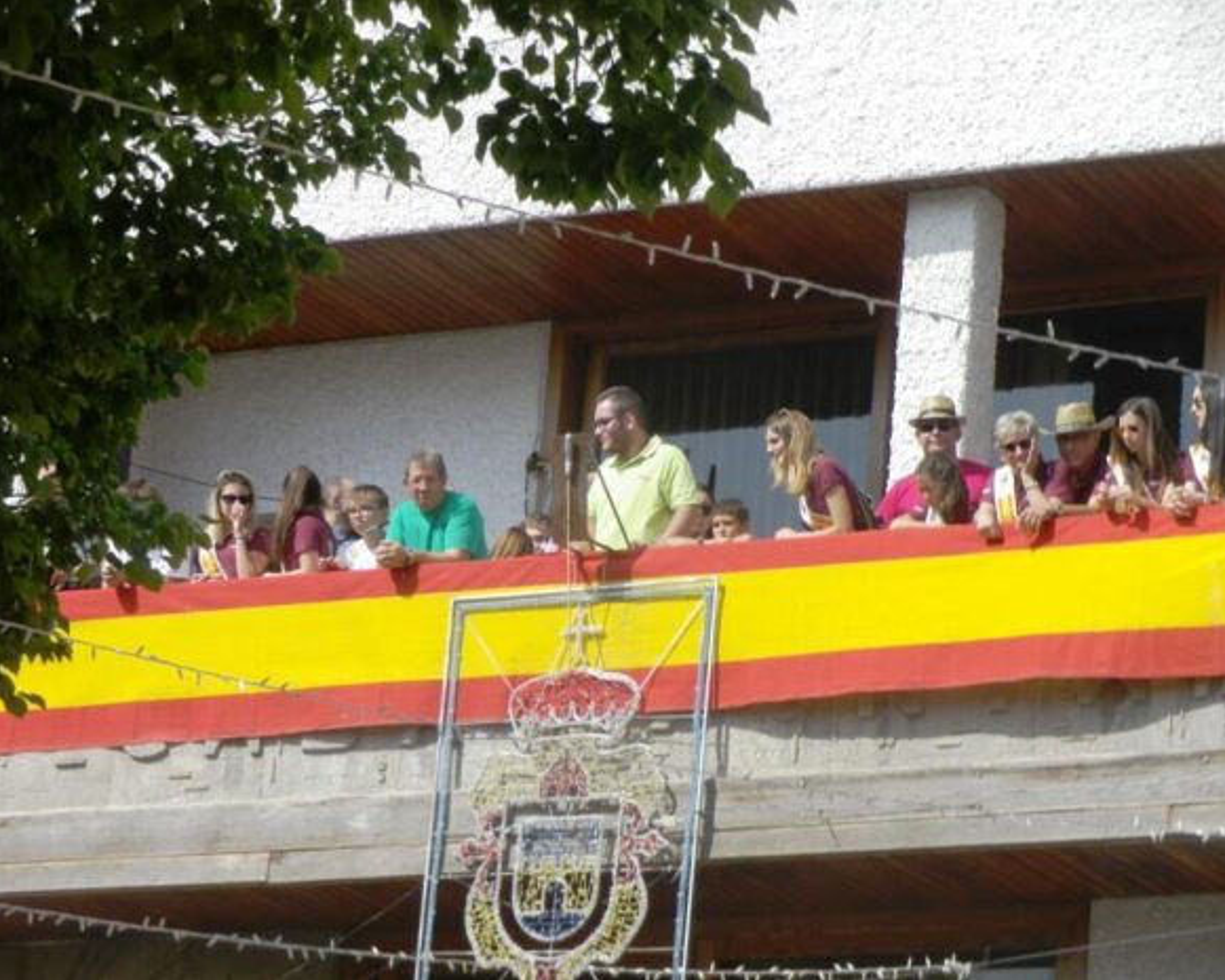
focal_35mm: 151
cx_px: 605
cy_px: 489
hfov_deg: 12.8
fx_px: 5475
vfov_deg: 10.2
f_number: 5.3
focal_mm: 25.8
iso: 80
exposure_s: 1/500
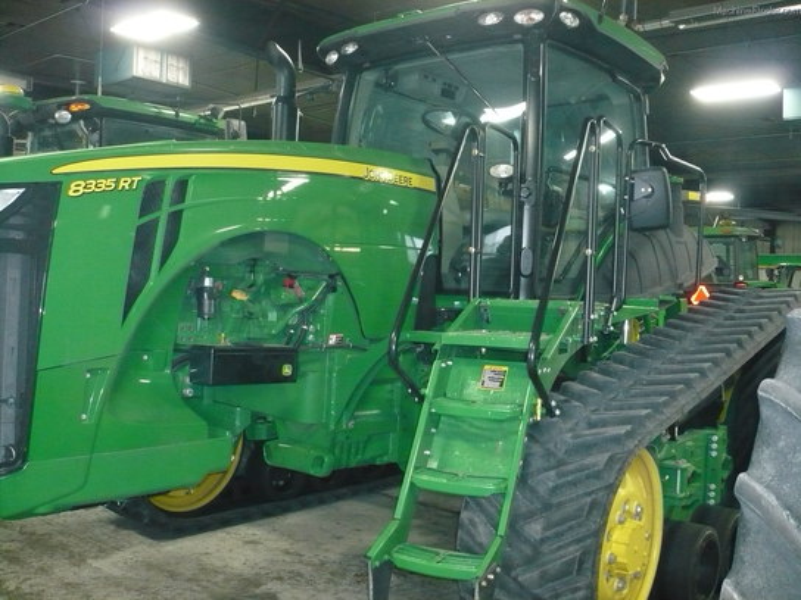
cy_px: 300
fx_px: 810
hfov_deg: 52.6
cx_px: 400
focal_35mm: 35
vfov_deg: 40.7
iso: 640
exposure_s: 1/30
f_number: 2.8
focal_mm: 5.8
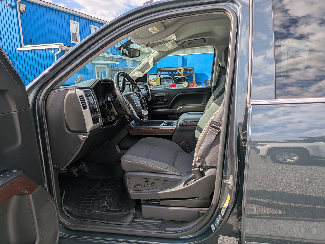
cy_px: 122
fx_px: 235
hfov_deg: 69.4
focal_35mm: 25
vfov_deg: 54.9
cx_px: 162
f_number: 1.89
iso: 40
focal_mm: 5.43
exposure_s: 1/1166
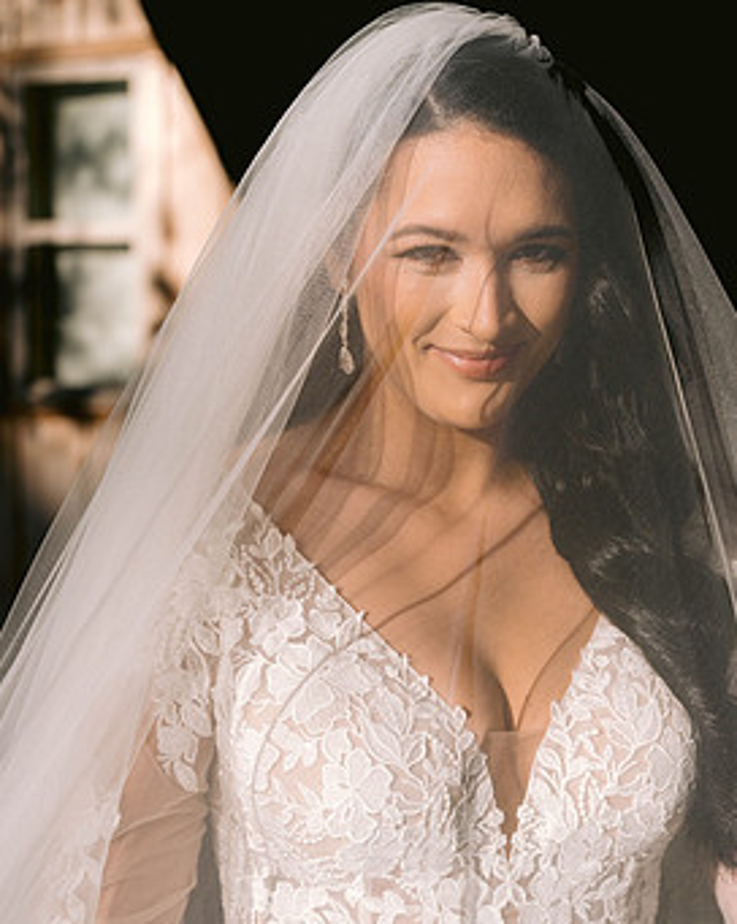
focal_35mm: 62
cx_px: 385
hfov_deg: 24.6
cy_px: 496
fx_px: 1693
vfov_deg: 30.5
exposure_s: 1/640
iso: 125
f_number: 4
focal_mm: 50
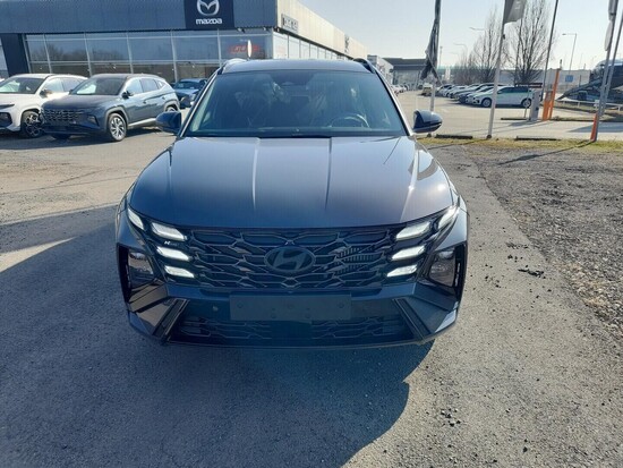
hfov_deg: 69.4
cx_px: 312
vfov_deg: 54.9
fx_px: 450
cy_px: 234
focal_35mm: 25
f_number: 2
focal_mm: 4.6
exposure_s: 1/260
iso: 20
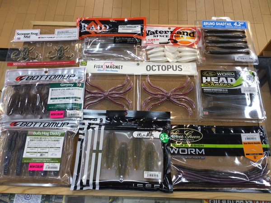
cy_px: 102
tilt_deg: -66.4
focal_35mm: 31
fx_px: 243
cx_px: 136
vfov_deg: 45.4
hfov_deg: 58.4
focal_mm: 3.3
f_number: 2.4
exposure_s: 1/60
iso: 32
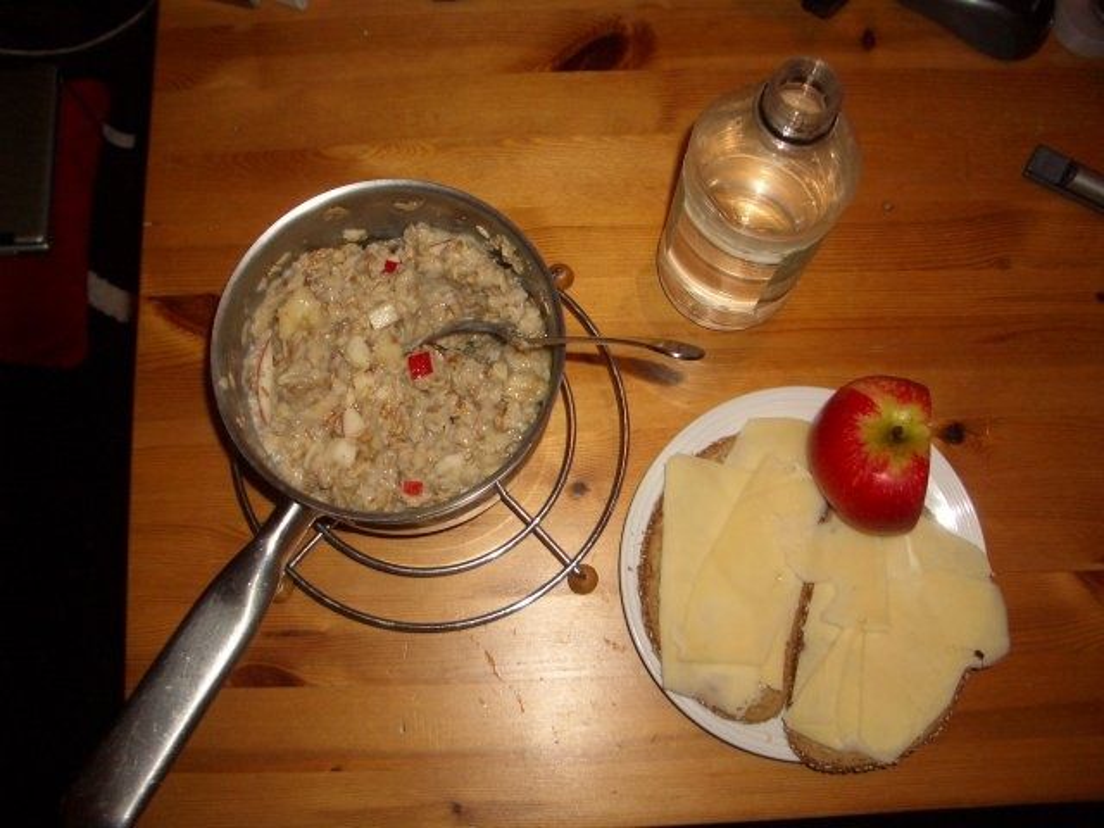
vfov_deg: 40.7
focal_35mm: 35
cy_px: 414
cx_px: 552
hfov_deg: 52.6
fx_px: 1116
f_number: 2.6
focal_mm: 5.8
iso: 100
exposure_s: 1/60
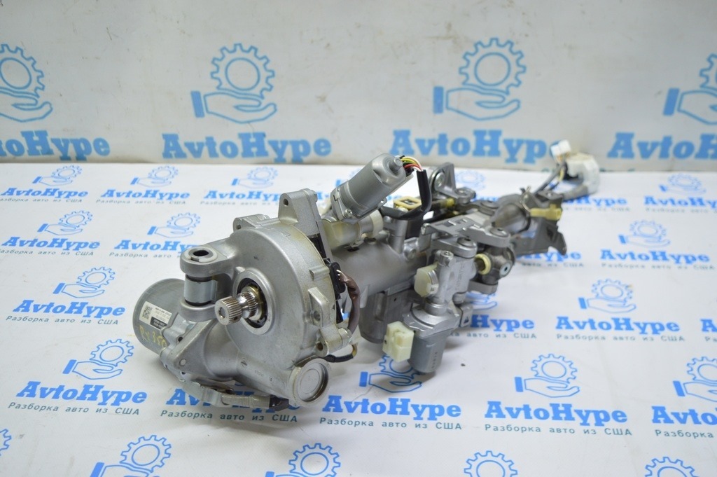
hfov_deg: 53.2
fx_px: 716
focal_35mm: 36
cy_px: 238
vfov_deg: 36.8
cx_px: 358
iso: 400
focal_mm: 24
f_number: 4
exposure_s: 1/40
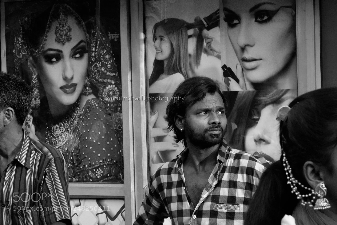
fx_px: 1124
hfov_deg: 17.1
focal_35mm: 120
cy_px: 112
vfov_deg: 11.4
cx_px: 168
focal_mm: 120
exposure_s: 1/200
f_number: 22
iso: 7200
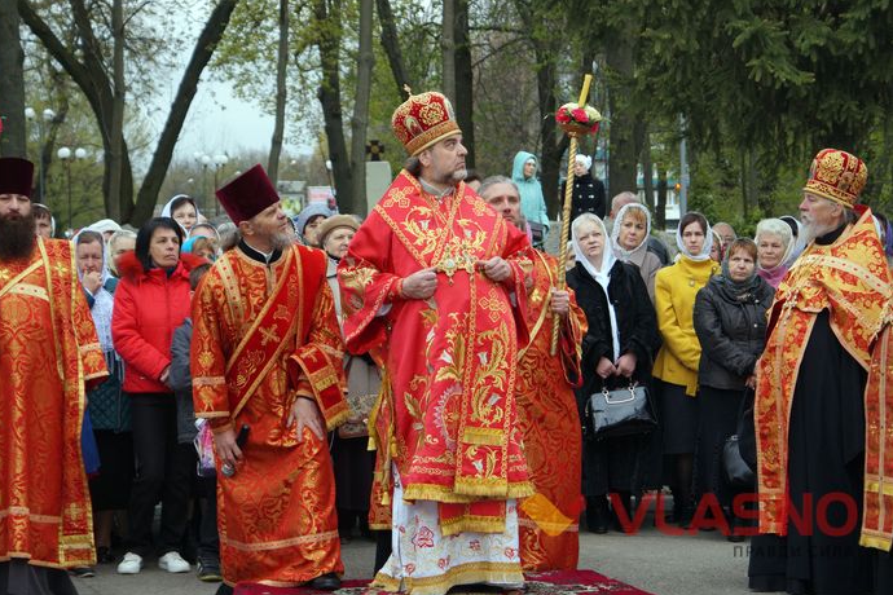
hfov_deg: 26.7
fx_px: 1885
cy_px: 299
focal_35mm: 76
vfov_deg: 17.9
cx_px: 441
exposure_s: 1/160
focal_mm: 50
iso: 400
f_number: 5.6
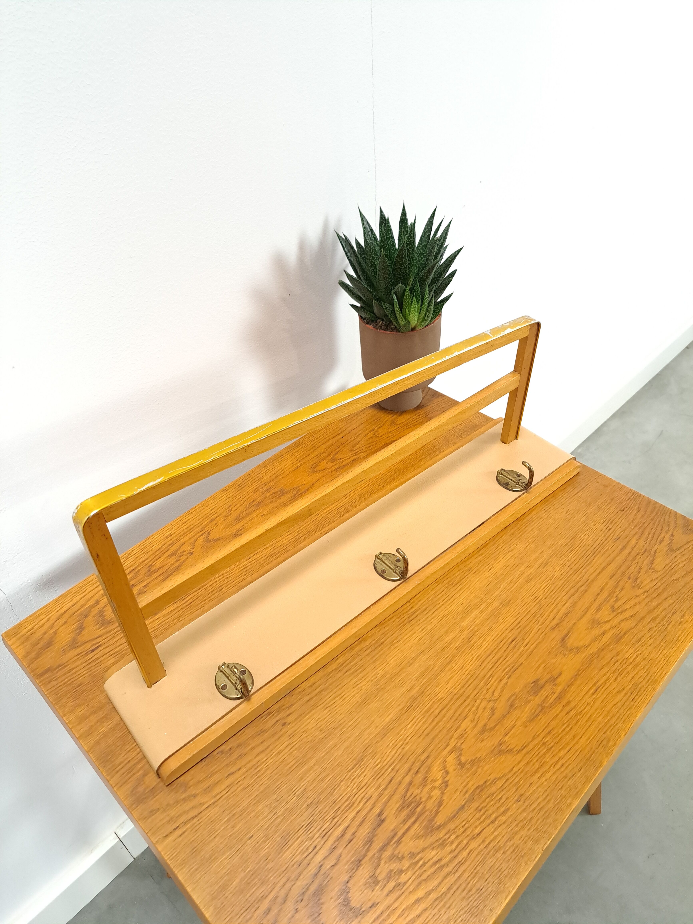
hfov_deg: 56.8
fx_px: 641
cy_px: 462
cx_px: 346
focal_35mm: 24
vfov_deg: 71.6
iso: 400
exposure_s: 1/50
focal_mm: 5.23
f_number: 1.8
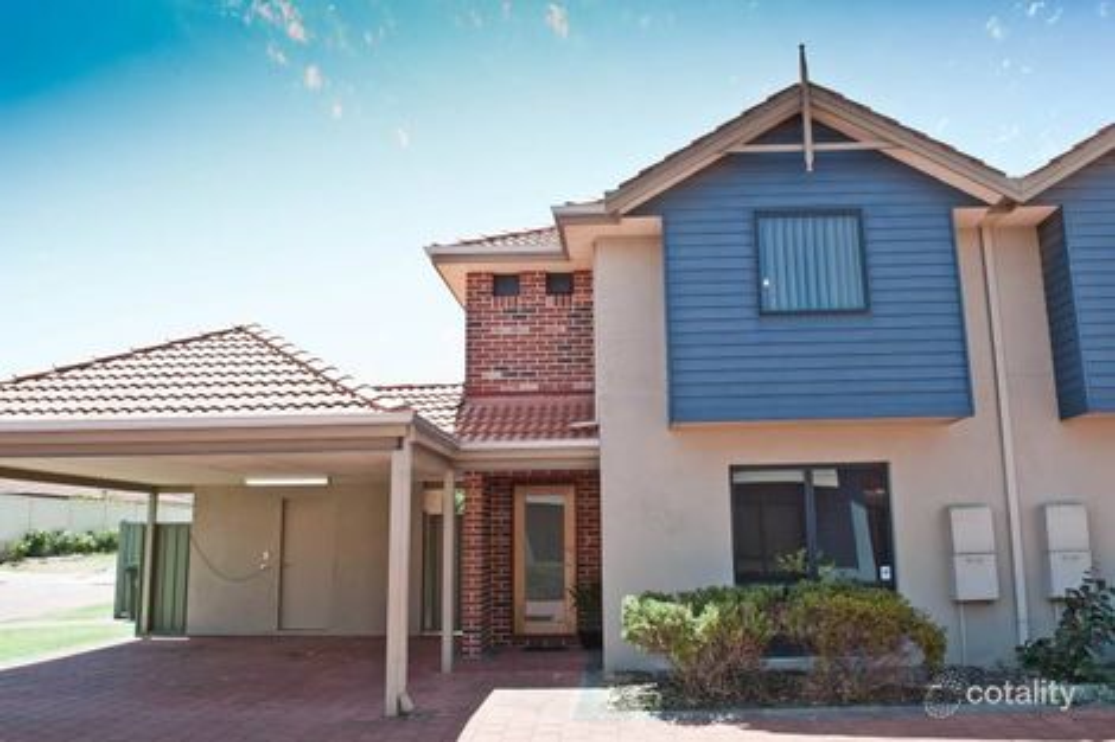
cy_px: 394
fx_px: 790
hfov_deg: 70.3
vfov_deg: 50.3
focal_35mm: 26
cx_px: 593
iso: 400
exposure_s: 1/60
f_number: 16
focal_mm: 24
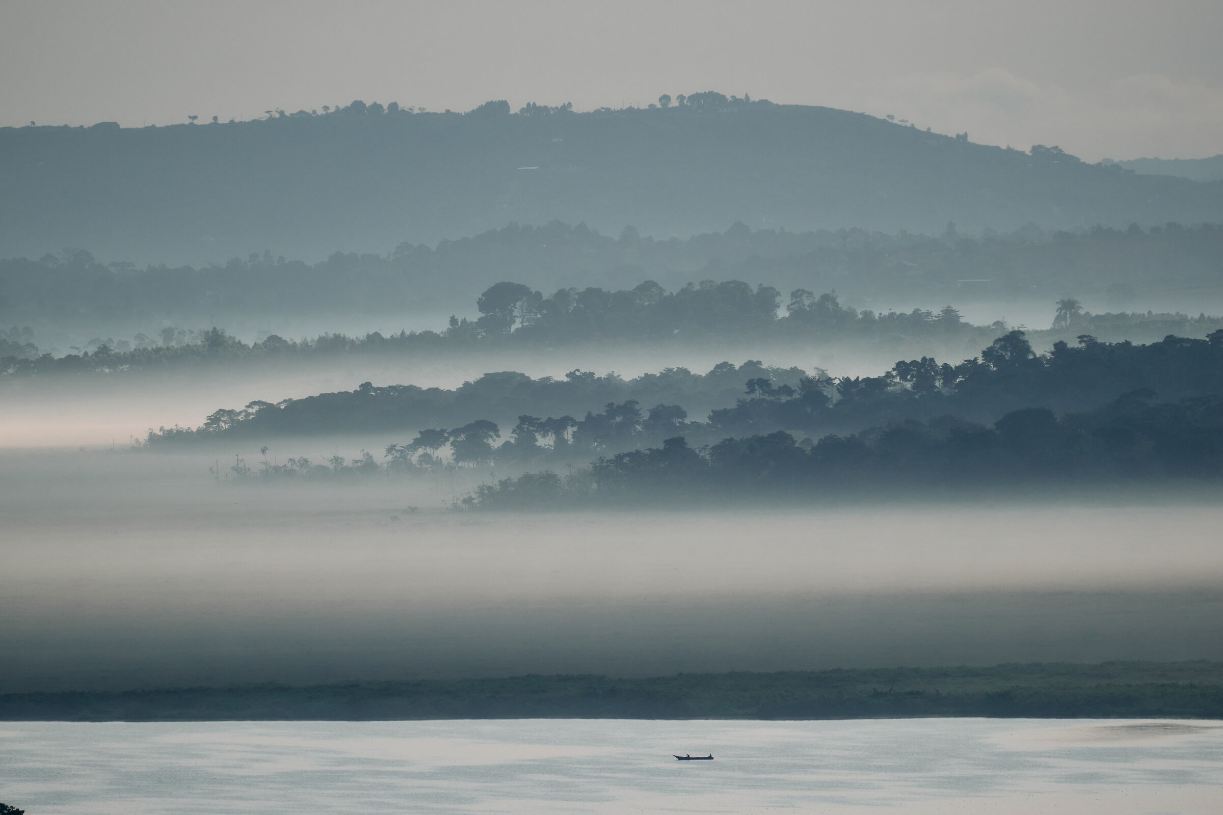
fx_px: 30573
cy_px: 408
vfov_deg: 1.5
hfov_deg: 2.3
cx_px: 612
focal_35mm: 900
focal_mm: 600
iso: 500
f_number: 6.3
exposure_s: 1/1600
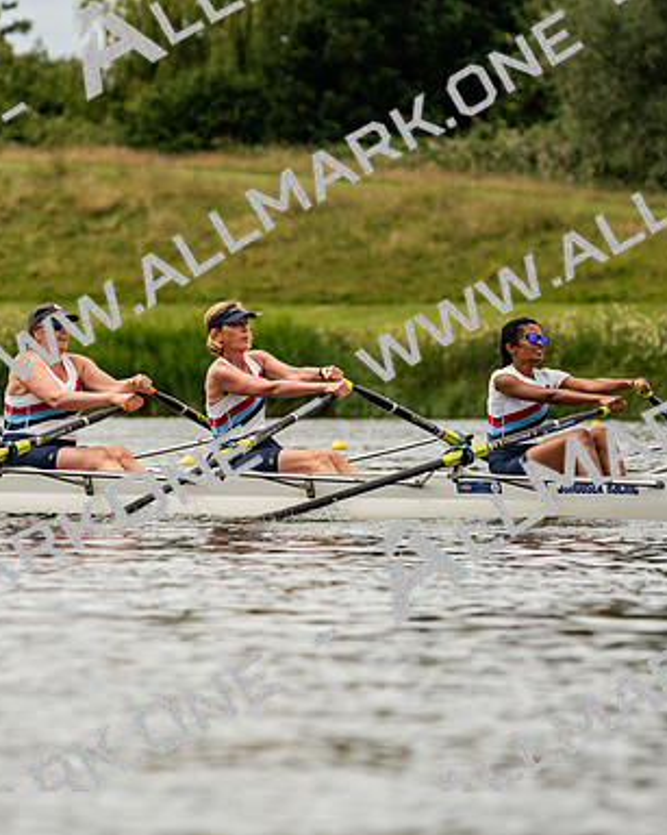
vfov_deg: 5.1
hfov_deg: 4.1
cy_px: 419
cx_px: 198
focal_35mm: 380
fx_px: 9381
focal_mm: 268
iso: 250
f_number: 6.3
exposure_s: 1/2000
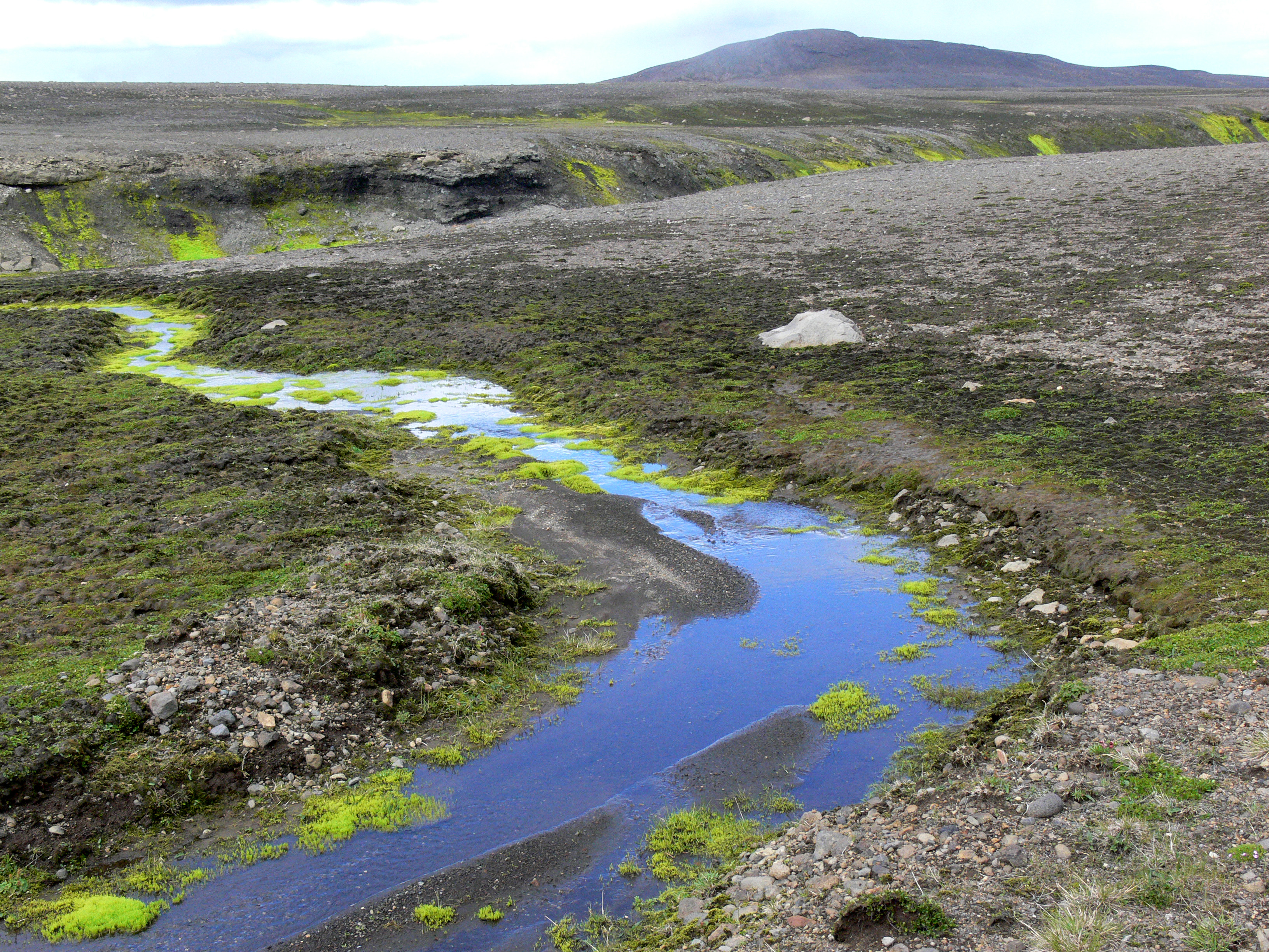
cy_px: 476
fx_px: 1833
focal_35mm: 50
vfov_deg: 29.1
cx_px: 634
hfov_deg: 38.2
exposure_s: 1/400
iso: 200
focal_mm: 10.5
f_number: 5.6
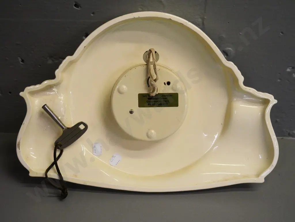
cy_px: 111
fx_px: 460
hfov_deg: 35.5
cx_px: 148
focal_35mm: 54
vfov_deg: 27.0
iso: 3200
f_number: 5
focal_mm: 27
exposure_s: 1/250
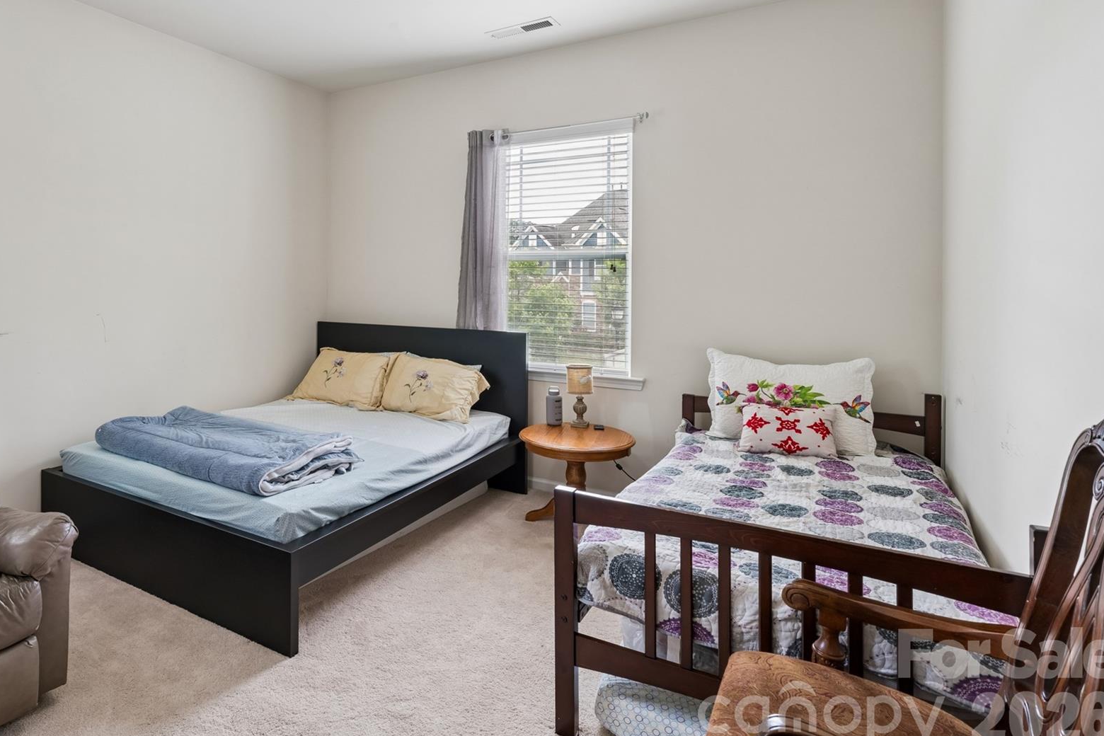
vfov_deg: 58.9
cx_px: 399
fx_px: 644
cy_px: 285
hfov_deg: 79.4
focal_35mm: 21
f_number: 13
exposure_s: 1/5
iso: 400
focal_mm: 16
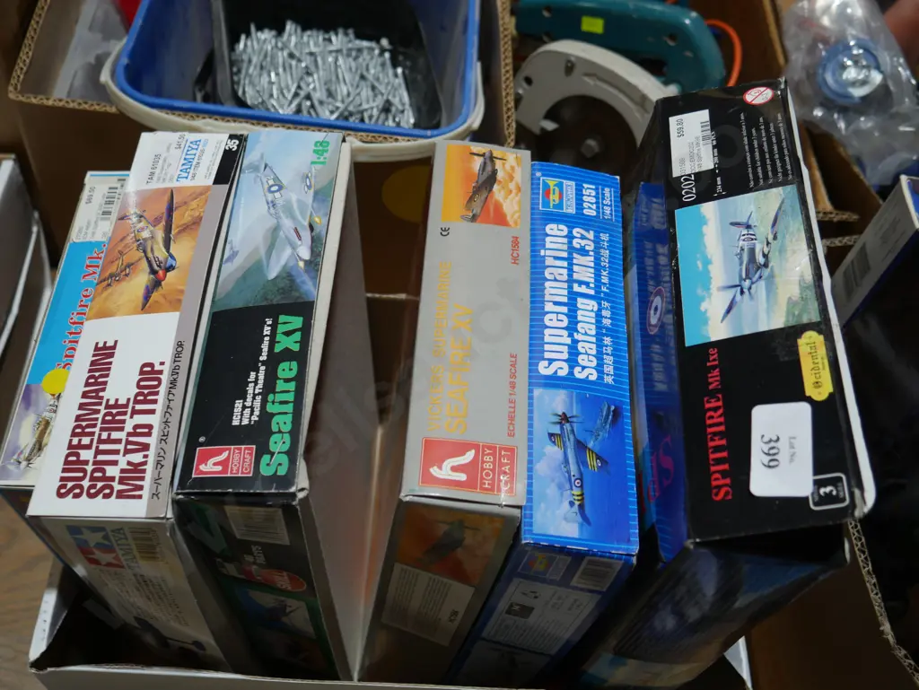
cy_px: 345
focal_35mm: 36
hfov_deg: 51.3
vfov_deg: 39.7
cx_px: 460
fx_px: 956
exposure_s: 1/100
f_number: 4
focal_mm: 18
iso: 200
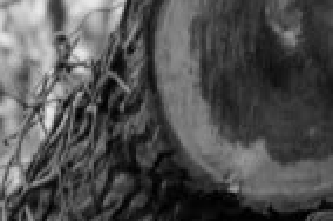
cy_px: 303
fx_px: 6987
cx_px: 294
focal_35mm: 757
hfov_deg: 2.7
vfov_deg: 1.8
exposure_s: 1/250
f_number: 4
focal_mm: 70
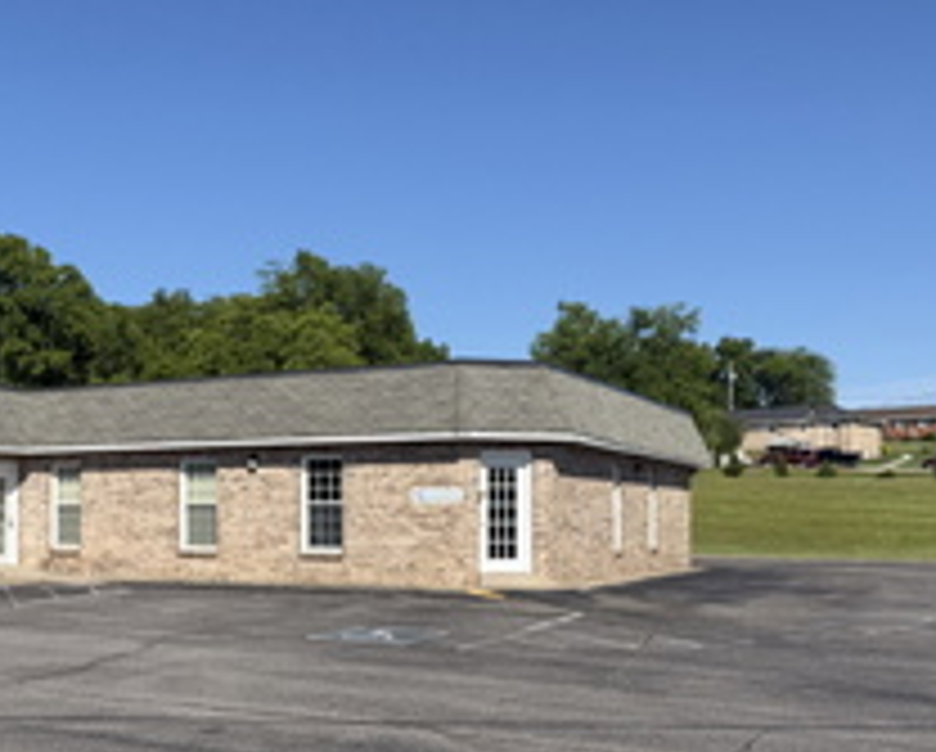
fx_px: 1248
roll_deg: +0.4
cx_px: 270
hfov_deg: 40.3
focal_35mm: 45
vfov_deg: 33.2
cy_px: 509
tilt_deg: +0.0
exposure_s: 1/6173
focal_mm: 6.76
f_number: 1.78
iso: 80
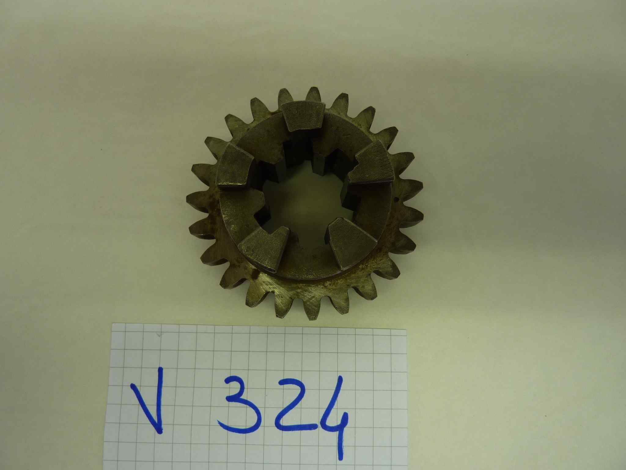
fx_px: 452
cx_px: 313
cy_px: 235
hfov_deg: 69.4
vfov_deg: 54.9
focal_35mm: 25
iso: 80
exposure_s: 1/50
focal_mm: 4.1
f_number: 3.3
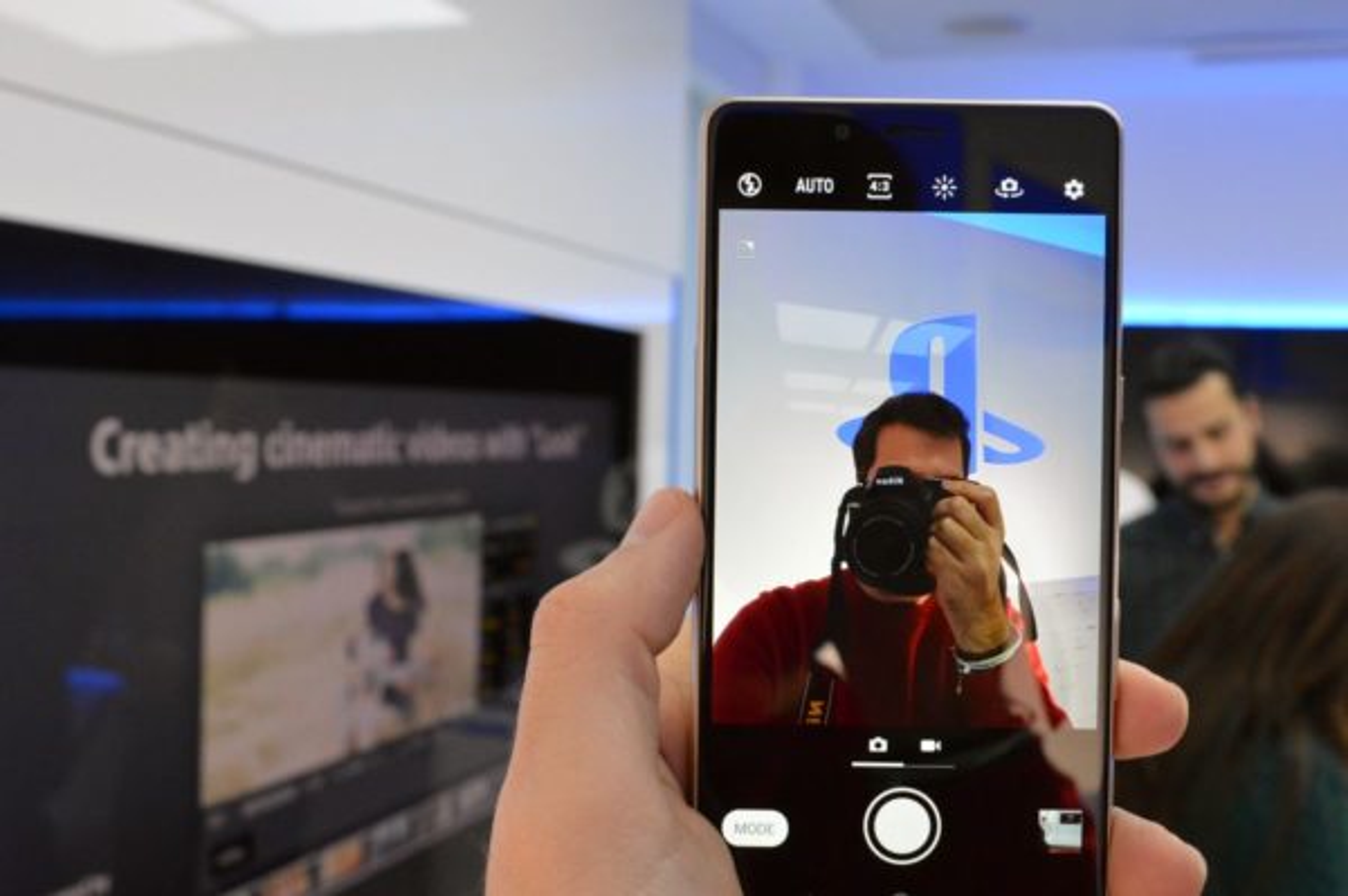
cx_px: 674
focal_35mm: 44
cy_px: 448
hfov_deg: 45.0
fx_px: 1627
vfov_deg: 30.8
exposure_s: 1/100
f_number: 10
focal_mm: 29
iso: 3200
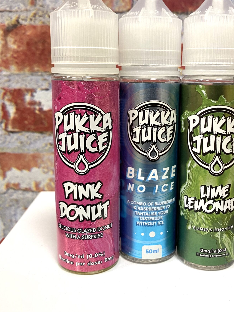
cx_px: 149
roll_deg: -1.1
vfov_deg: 48.9
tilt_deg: -9.6
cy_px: 141
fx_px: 343
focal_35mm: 38
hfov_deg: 37.4
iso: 80
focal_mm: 4.25
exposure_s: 1/50
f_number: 1.8
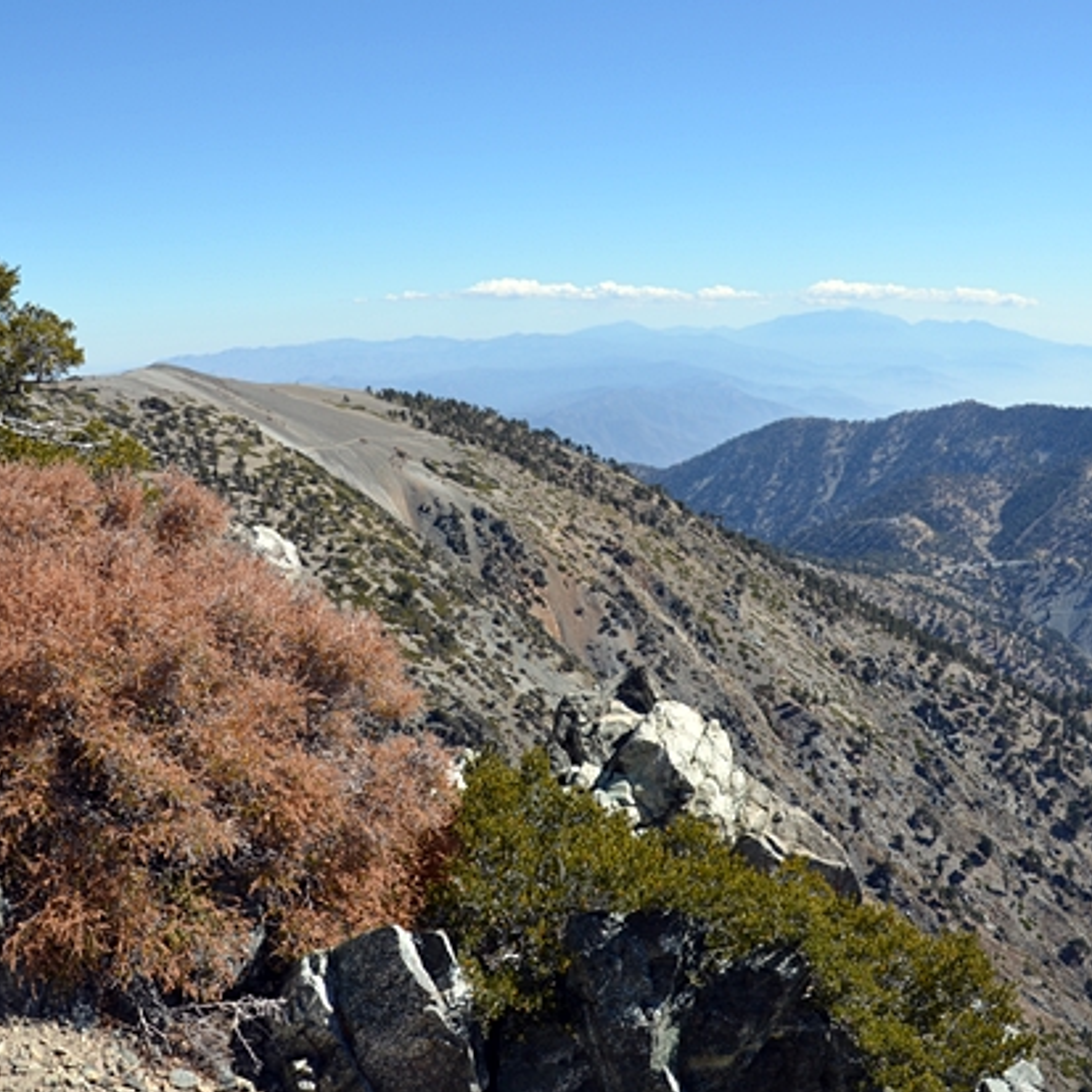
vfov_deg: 40.9
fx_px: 1463
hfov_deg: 40.9
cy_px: 481
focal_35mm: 41
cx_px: 524
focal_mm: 18
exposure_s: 1/250
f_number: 8
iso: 100
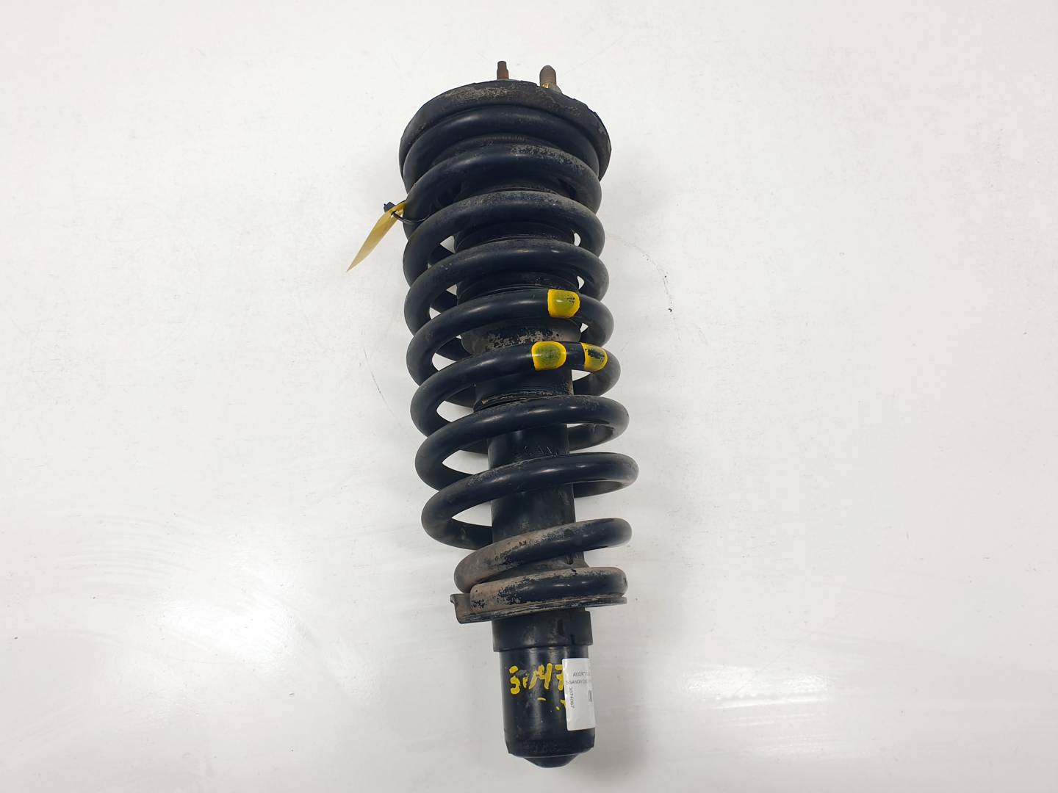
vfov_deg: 53.1
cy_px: 396
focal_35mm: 26
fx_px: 795
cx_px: 529
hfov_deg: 67.3
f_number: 2.4
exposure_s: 1/278
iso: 50
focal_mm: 4.3
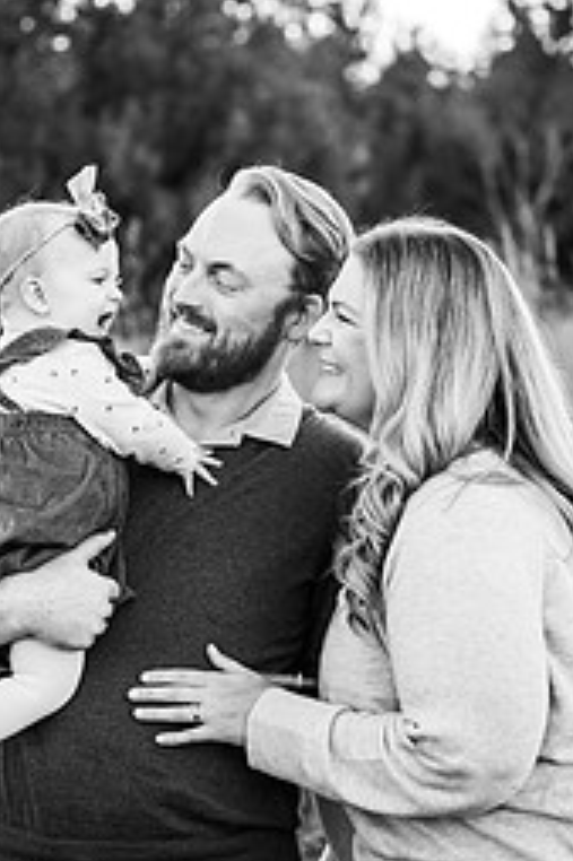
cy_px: 322
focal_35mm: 101
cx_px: 295
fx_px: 2414
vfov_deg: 20.2
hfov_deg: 13.5
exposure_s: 1/640
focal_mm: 57
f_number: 2.8
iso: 640
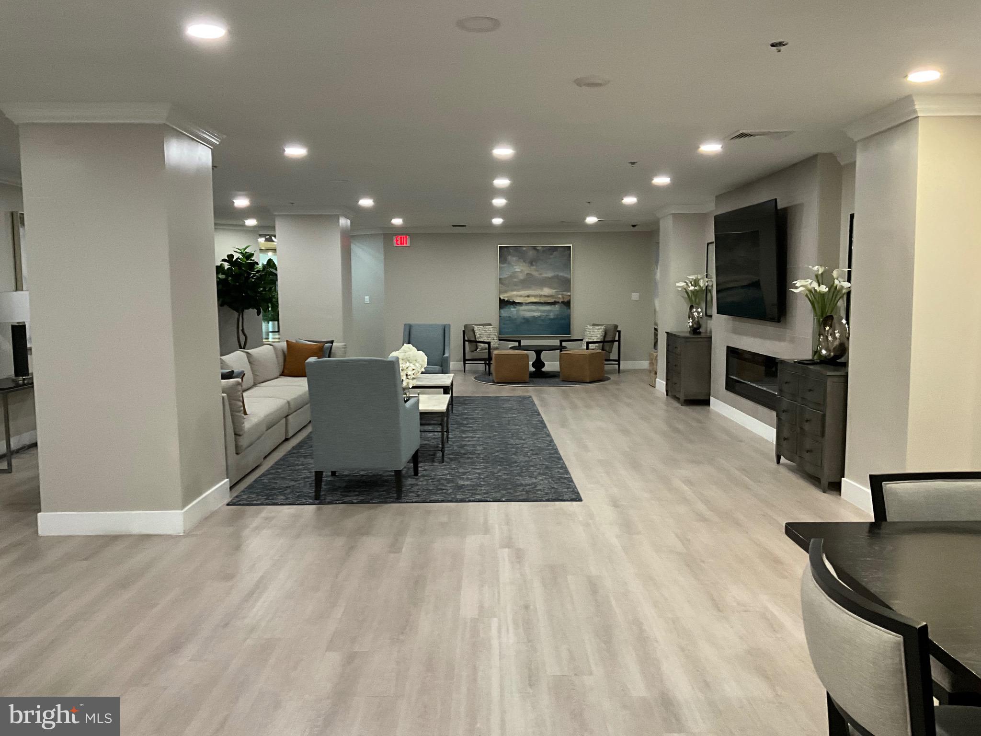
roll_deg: +0.8
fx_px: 822
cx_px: 490
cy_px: 368
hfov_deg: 61.7
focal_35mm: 29
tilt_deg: -6.6
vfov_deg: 48.2
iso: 160
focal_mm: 3
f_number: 1.8
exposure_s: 1/60
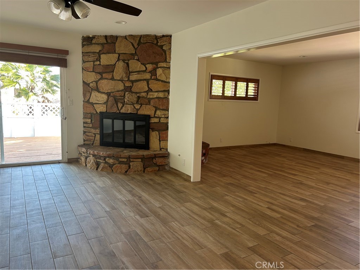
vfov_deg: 53.1
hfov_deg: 67.3
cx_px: 180
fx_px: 270
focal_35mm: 26
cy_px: 135
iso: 100
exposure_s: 1/60
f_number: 1.5
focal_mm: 5.7
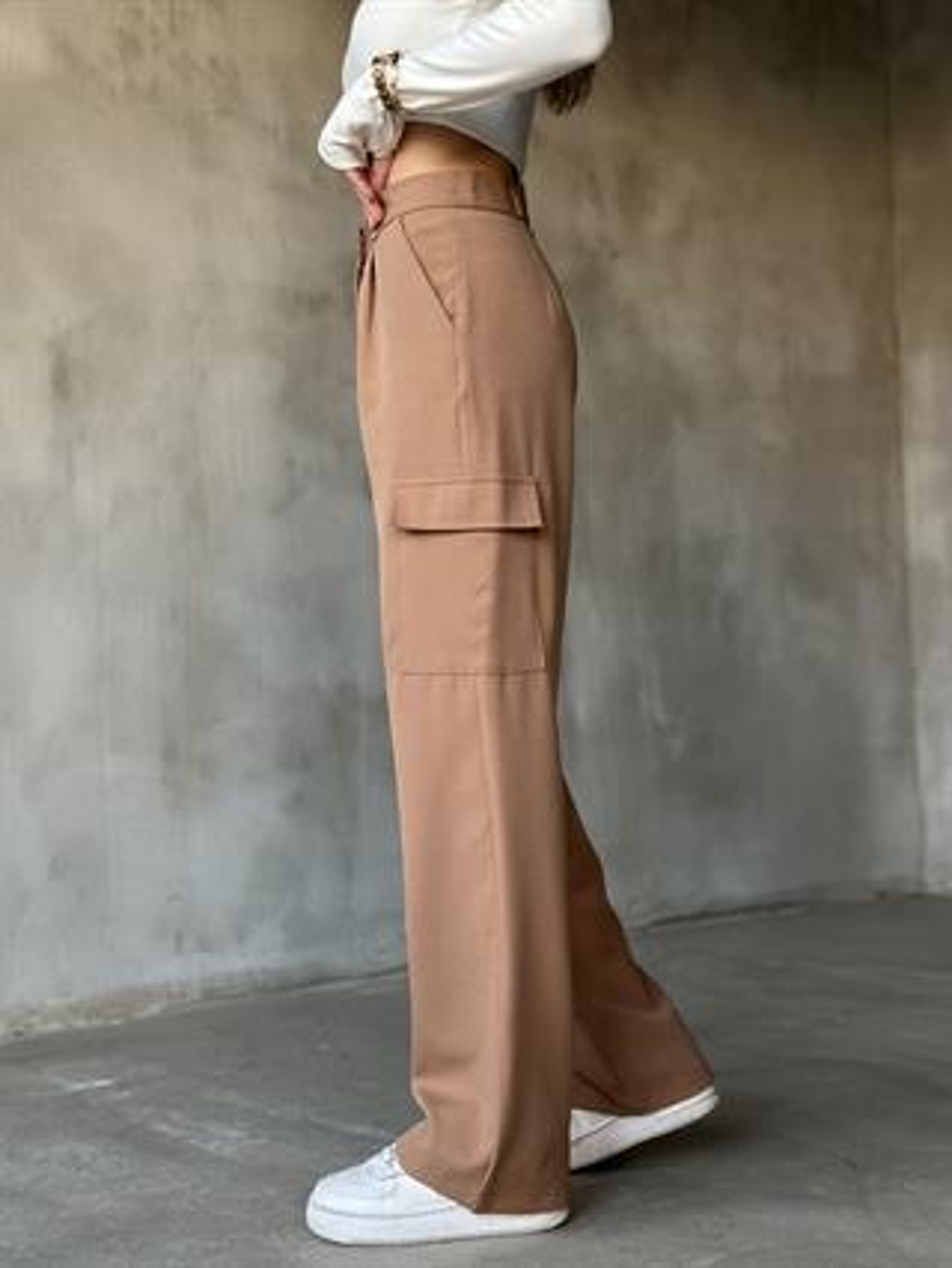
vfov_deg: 39.6
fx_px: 1758
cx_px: 476
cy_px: 634
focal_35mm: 48
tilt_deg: +1.1
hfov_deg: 30.3
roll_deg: +0.4
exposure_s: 1/60
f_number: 1.78
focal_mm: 6.86
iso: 250
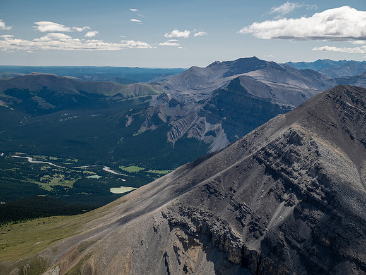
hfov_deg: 30.3
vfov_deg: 22.9
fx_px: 677
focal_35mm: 64
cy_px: 138
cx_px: 183
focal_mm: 32
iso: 200
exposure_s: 1/200
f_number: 8
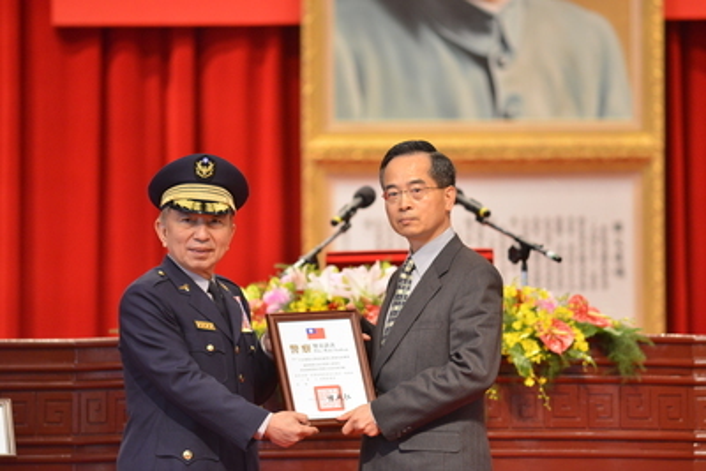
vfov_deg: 4.6
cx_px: 353
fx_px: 5885
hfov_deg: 6.9
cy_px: 236
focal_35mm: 300
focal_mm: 300
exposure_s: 1/200
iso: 2800
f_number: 5.6
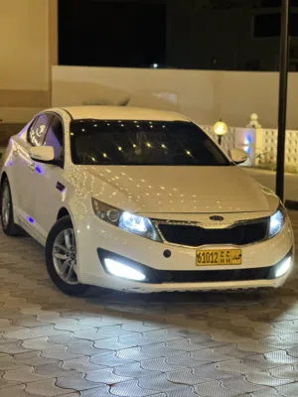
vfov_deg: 25.3
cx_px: 149
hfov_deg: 19.1
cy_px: 198
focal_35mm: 77
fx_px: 884
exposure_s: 1/33
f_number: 2.8
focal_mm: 9
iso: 250
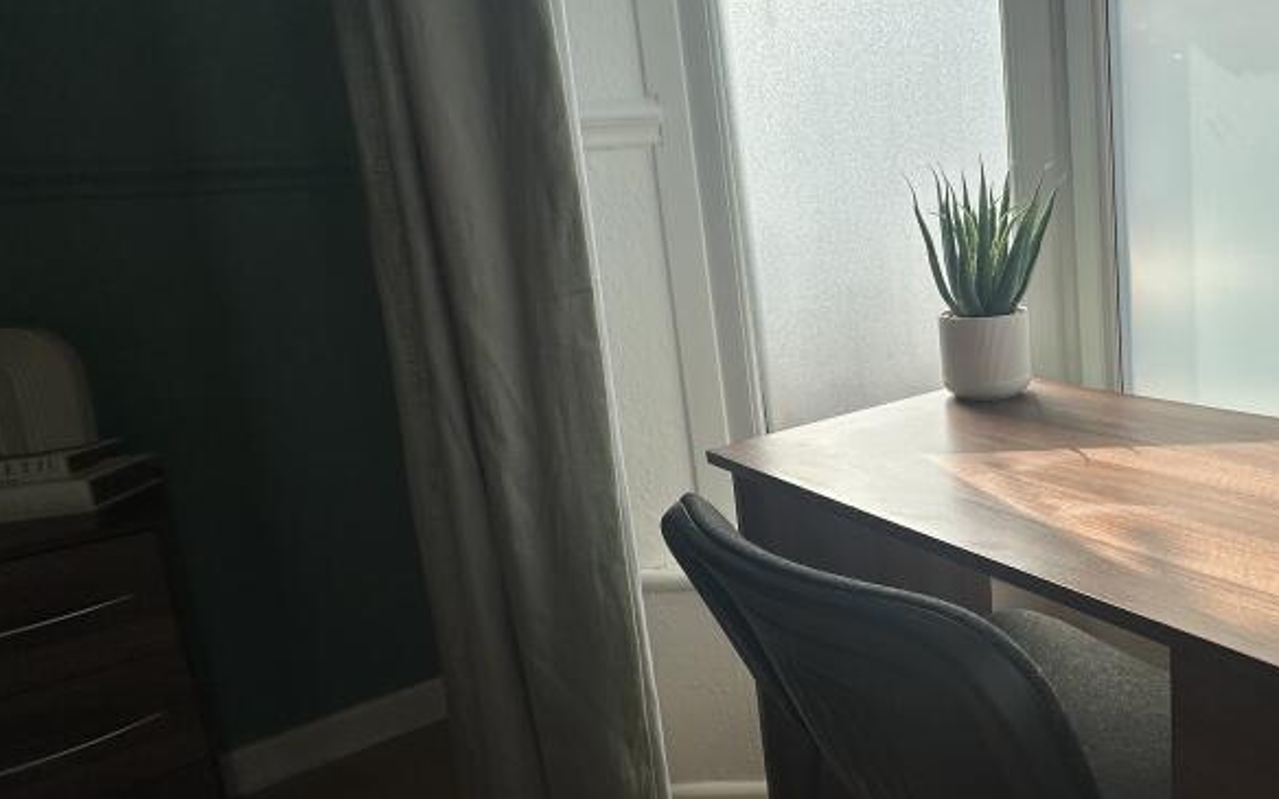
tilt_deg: -9.3
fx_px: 906
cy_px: 363
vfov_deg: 47.5
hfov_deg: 67.4
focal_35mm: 26
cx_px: 904
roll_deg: +4.5
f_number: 2.2
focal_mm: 2.22
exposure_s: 1/940
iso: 50
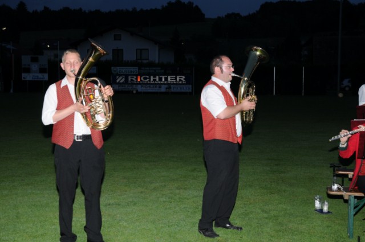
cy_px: 121
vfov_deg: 22.6
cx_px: 182
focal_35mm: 60
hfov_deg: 33.4
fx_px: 608
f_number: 5
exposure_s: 1/60
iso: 200
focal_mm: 40
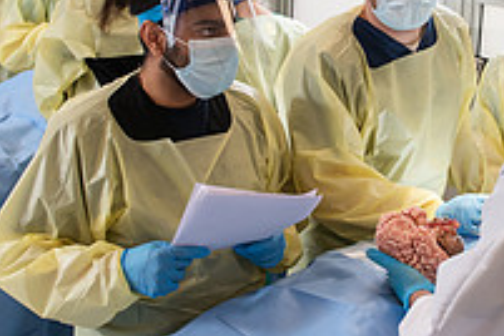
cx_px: 381
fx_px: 1050
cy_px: 122
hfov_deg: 26.6
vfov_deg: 18.1
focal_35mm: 75
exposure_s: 1/200
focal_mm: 26
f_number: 4.5
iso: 500
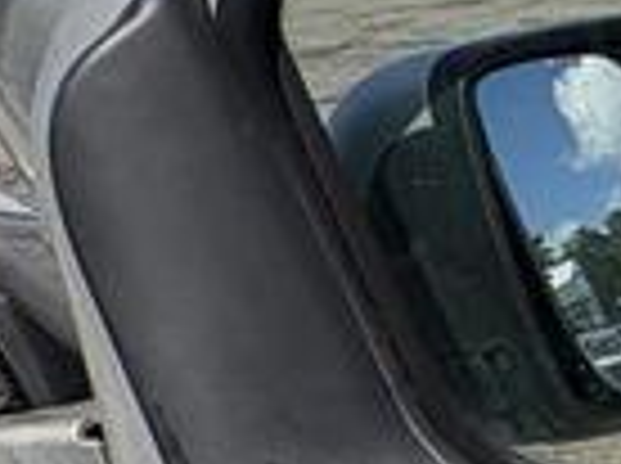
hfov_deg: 13.5
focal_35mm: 91
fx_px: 1630
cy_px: 369
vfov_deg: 16.1
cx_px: 1598
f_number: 2.2
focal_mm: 2.22
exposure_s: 1/1395
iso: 50
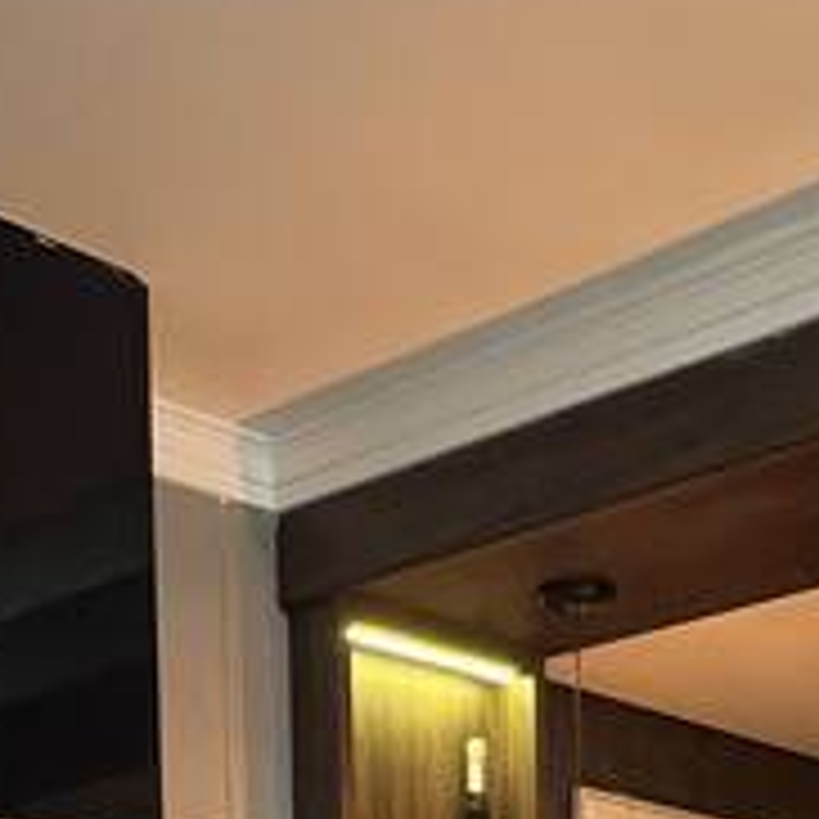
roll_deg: +1.2
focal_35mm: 68
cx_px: 603
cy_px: 1359
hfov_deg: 25.1
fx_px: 1820
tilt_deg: -3.4
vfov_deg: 20.2
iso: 200
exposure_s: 1/60
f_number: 1.8
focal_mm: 1.57
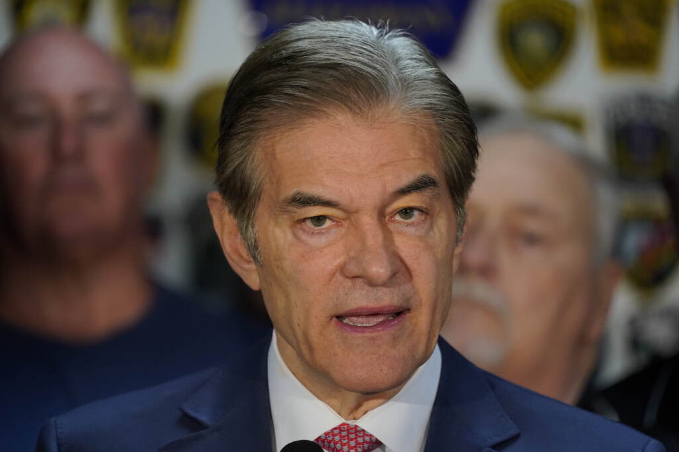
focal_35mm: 400
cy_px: 226
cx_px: 340
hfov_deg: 5.2
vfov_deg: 3.4
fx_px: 7542
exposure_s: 1/500
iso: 3200
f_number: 5.6
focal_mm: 400
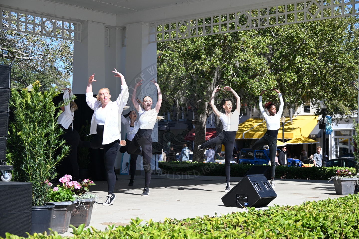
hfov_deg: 32.4
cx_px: 180
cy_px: 120
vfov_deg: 21.9
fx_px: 618
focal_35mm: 62
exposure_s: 1/320
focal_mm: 62
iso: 100
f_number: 6
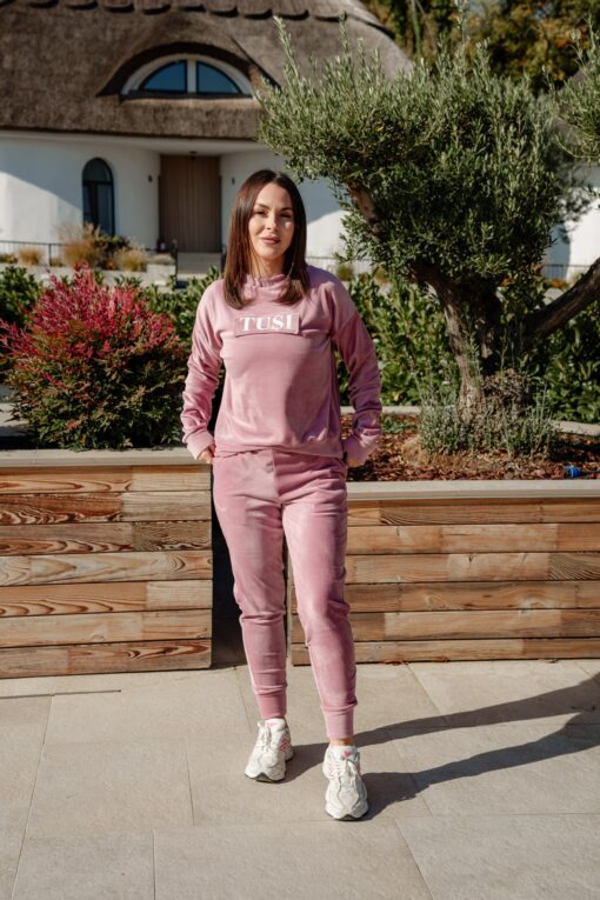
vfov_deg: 40.3
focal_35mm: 49
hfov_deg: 27.5
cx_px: 300
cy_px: 450
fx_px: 1225
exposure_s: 1/640
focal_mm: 49
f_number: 5.6
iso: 100
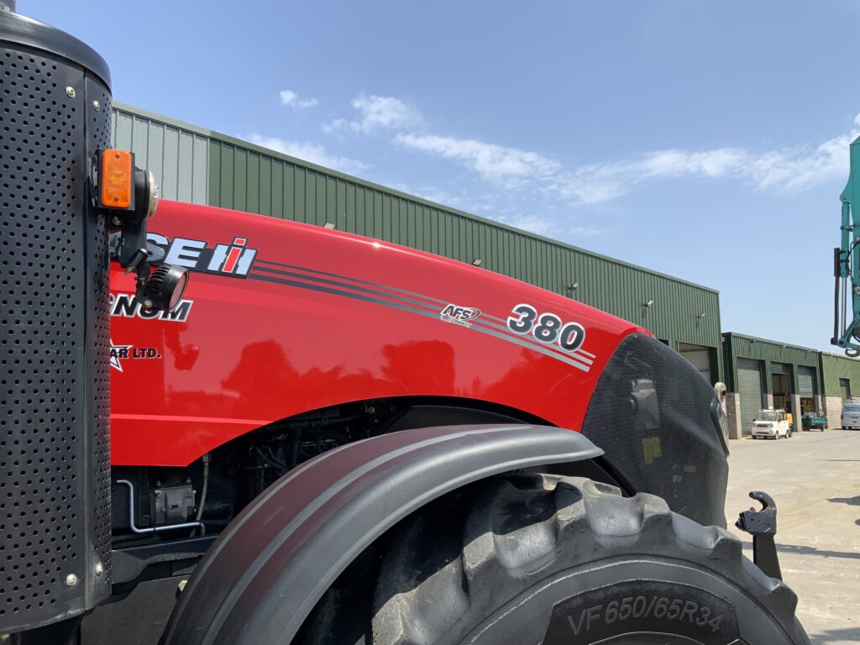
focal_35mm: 29
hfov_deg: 61.7
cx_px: 430
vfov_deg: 48.2
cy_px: 322
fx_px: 720
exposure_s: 1/1250
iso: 16
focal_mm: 3
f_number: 1.8
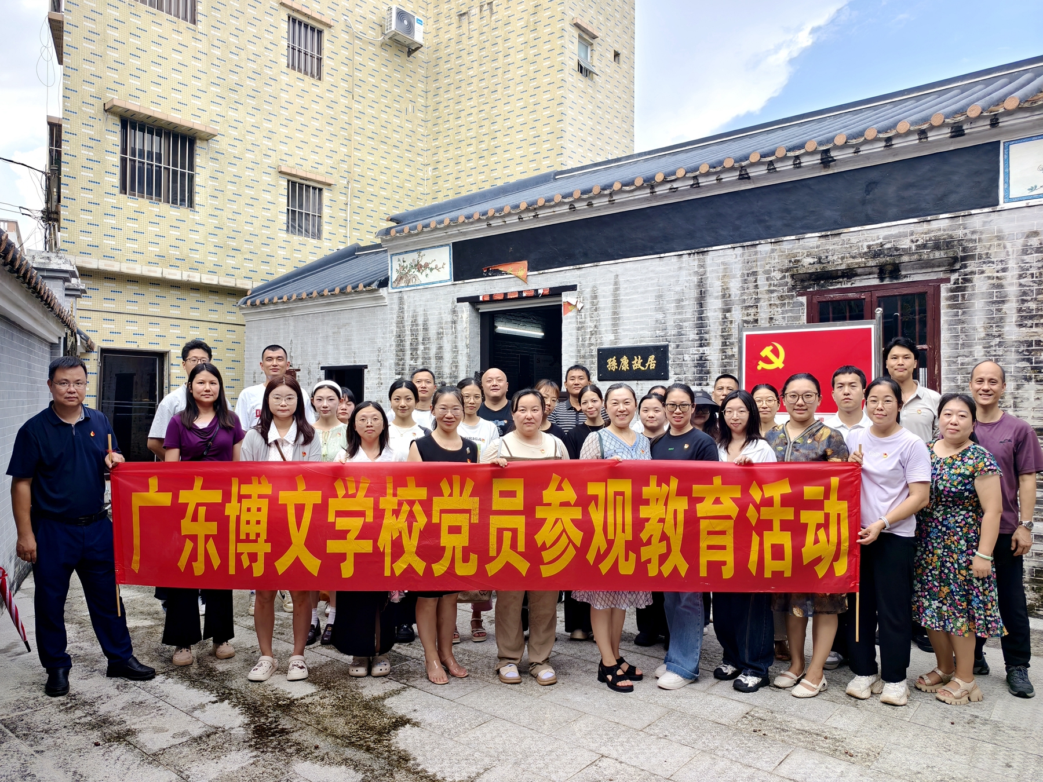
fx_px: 693
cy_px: 391
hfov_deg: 73.9
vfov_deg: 58.9
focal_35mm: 23
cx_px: 522
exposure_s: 1/668
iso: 72
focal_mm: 5.6
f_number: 1.57
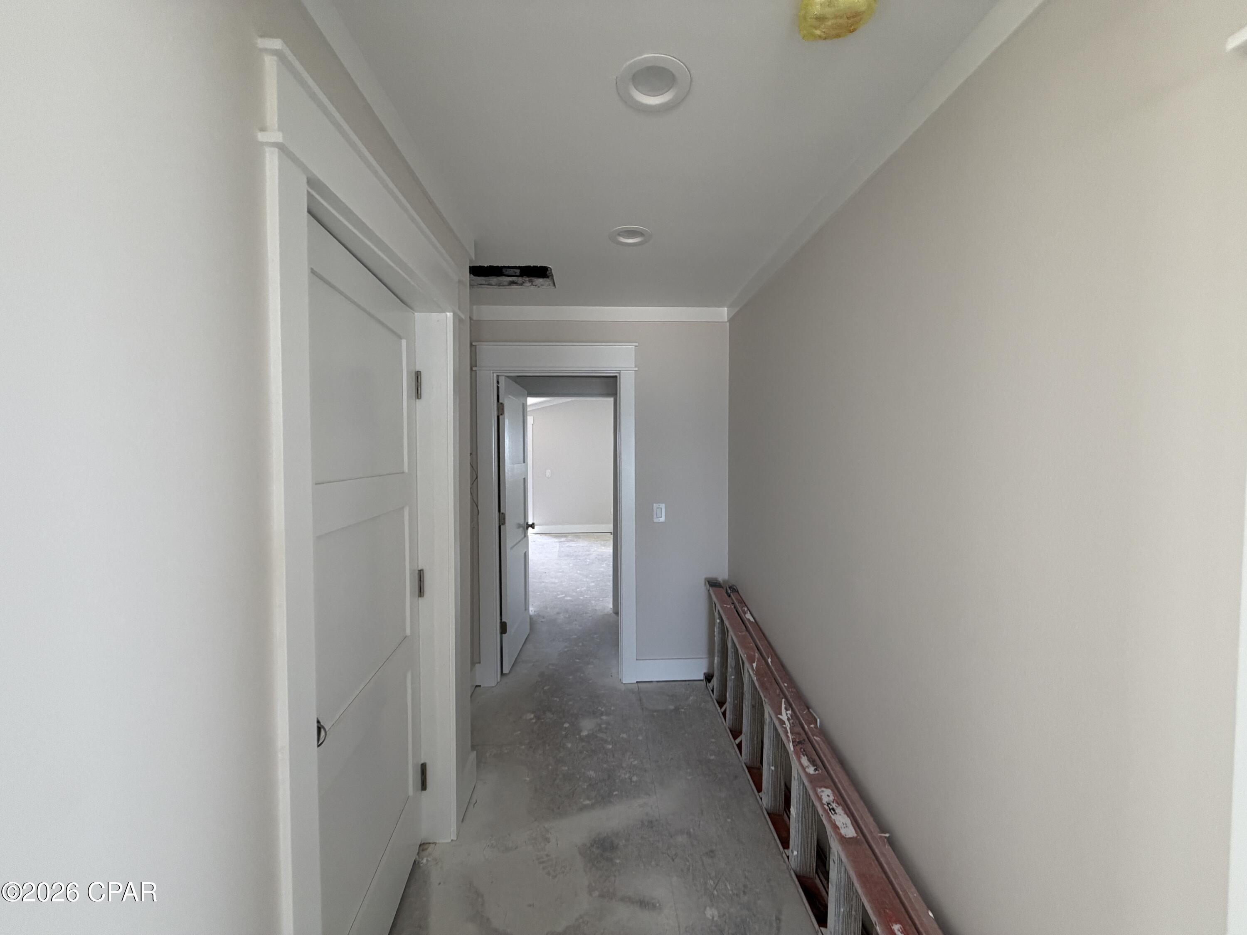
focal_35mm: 14
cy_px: 468
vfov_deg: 85.7
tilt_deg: -2.0
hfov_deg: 102.1
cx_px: 624
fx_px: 504
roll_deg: +0.5
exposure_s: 1/121
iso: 250
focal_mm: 2.22
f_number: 2.2
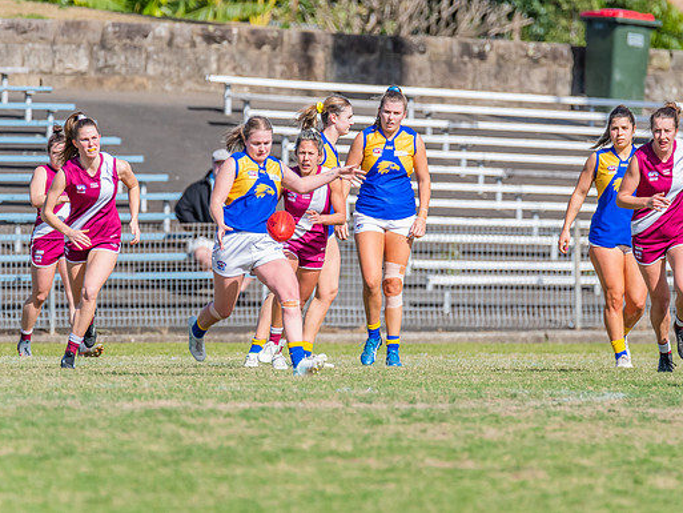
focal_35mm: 893
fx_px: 17624
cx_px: 381
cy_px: 219
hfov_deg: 2.2
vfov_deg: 1.7
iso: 800
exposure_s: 1/1600
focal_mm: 600
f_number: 9
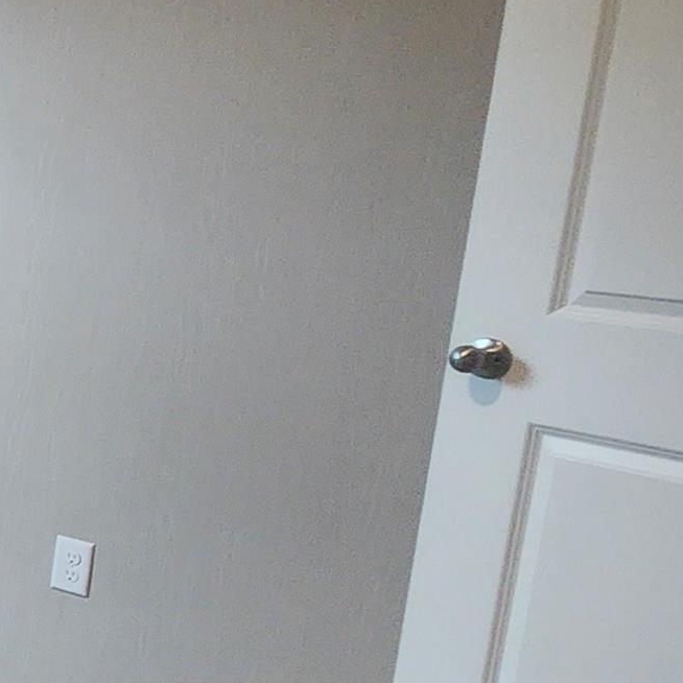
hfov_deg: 18.7
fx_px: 1205
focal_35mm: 54
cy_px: 357
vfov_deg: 31.6
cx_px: -704
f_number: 2.2
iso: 320
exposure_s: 1/60
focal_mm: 2.2
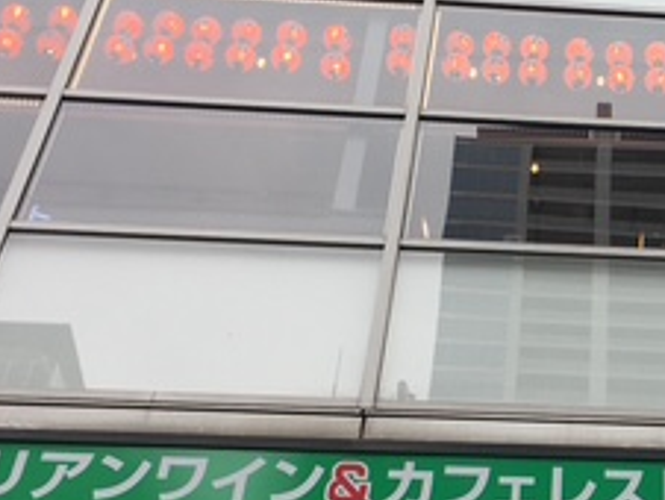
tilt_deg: +42.2
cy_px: 403
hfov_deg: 22.4
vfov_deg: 17.9
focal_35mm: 82
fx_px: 1577
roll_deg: +2.3
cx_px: 739
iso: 25
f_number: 2.2
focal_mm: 4.15
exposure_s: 1/484
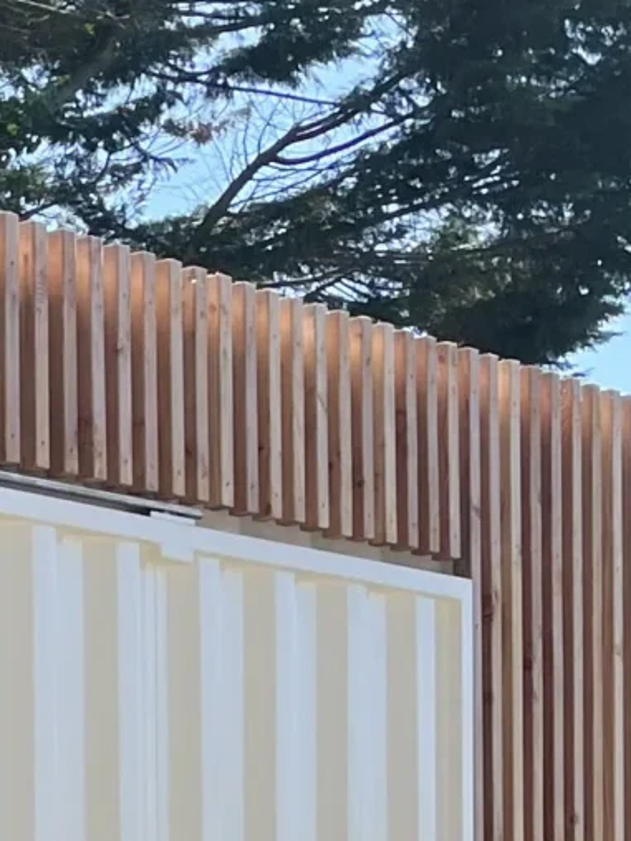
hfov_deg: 10.2
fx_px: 3184
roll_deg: +0.5
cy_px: 1215
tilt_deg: -3.6
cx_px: -768
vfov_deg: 14.2
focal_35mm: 131
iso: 50
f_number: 1.6
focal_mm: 5.1
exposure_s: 1/1372
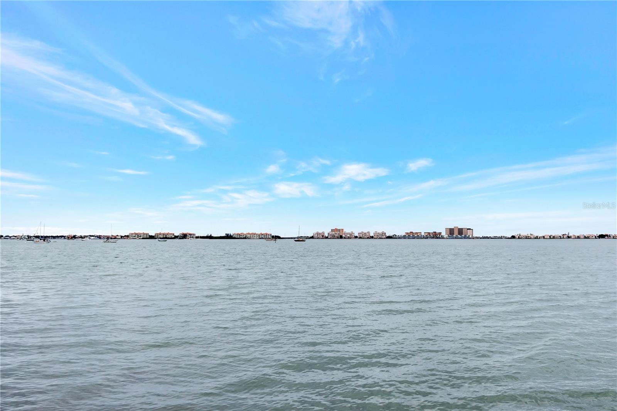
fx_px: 514
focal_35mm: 30
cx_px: 308
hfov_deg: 61.9
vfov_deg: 43.6
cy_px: 206
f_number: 7.1
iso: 500
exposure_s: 1/500
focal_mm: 20
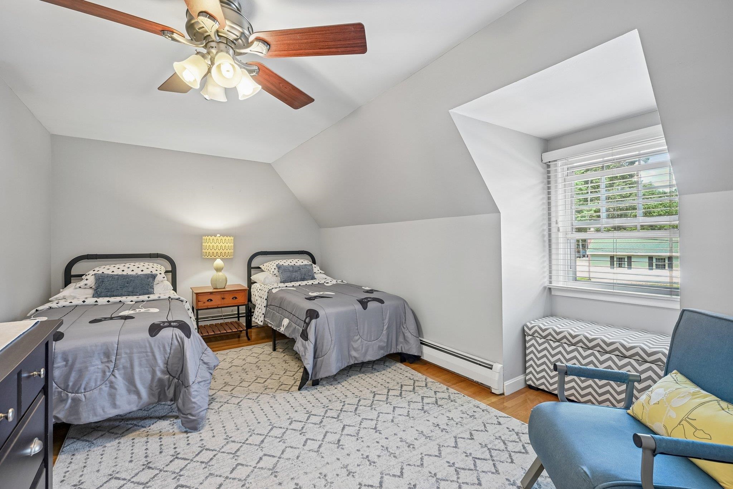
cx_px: 366
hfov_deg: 96.7
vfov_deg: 73.7
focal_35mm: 16
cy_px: 244
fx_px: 326
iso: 400
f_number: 8
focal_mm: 16
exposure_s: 1/8
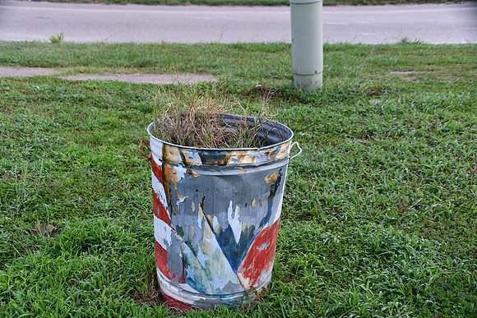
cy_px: 159
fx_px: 610
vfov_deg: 29.3
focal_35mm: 46
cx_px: 238
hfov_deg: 42.7
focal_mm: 31
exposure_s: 1/250
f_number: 5.6
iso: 360
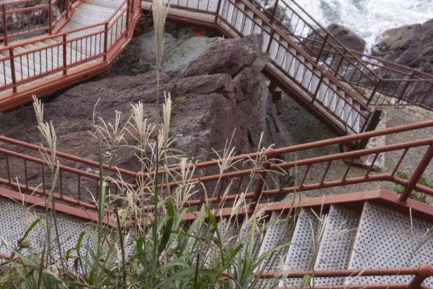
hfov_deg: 31.0
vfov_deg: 21.5
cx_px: 82
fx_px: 758
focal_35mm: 63
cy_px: 117
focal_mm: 24
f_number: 4.5
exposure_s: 1/160
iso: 1600
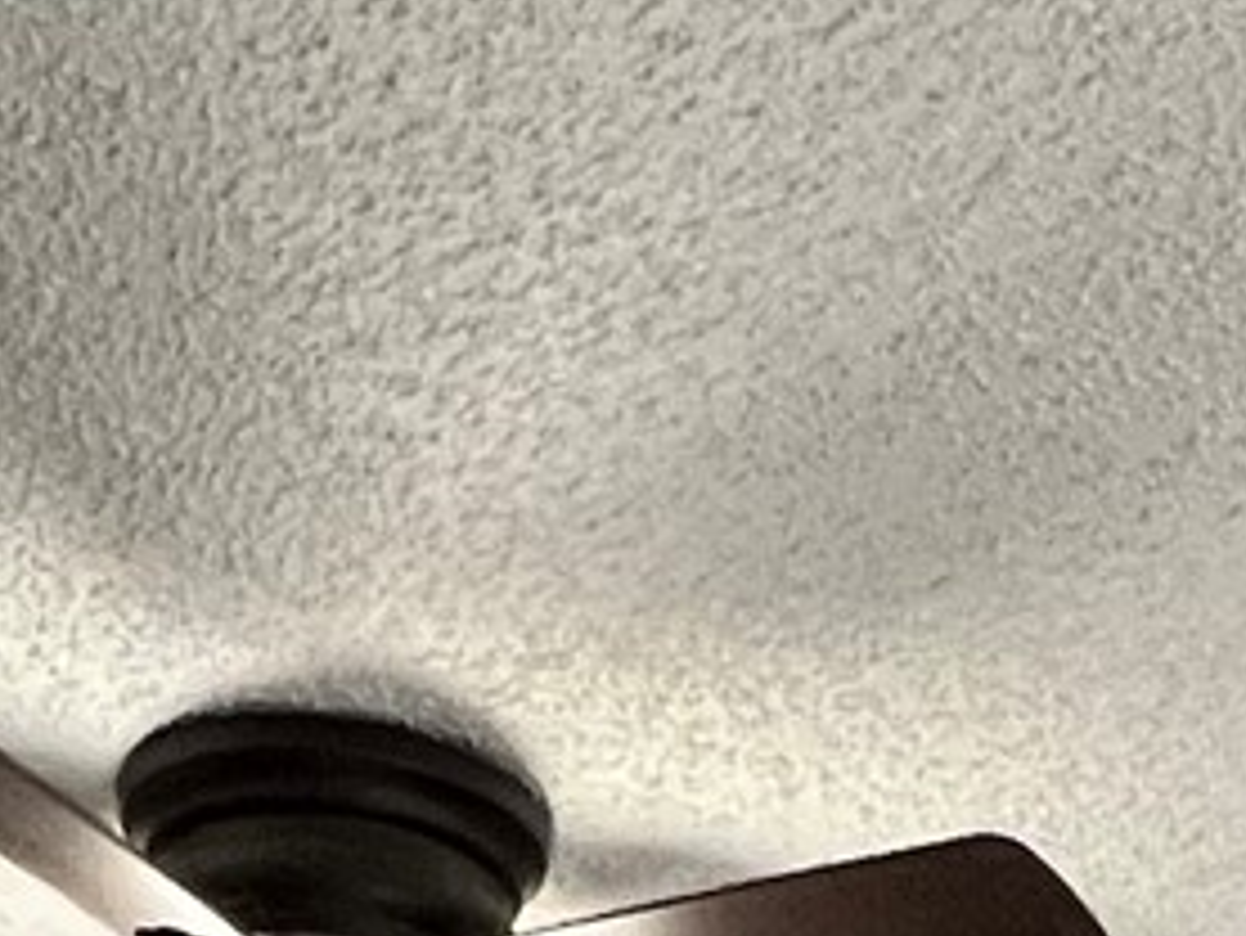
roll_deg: -1.8
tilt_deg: -4.4
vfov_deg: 10.4
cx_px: 891
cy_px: 2880
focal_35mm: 96
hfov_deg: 20.3
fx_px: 3457
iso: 200
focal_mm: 1.57
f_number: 1.8
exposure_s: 1/60
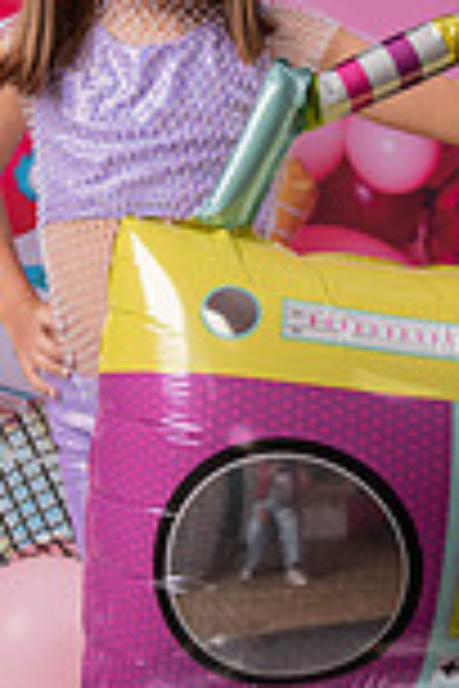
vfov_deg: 19.8
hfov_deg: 13.3
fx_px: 1970
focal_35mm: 103
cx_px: 225
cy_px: 274
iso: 64
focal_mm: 35
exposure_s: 1/100
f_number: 4
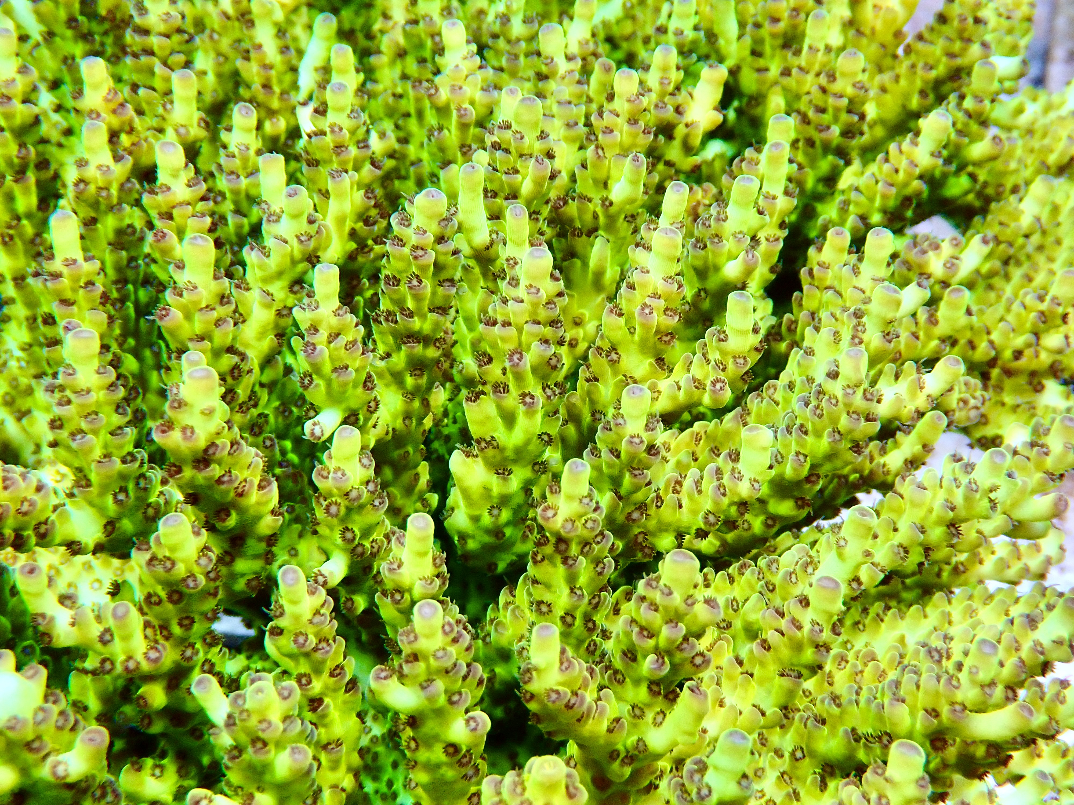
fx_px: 1924
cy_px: 402
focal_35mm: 62
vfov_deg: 23.7
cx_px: 537
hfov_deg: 31.2
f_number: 5
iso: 200
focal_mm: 11.09
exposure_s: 1/160
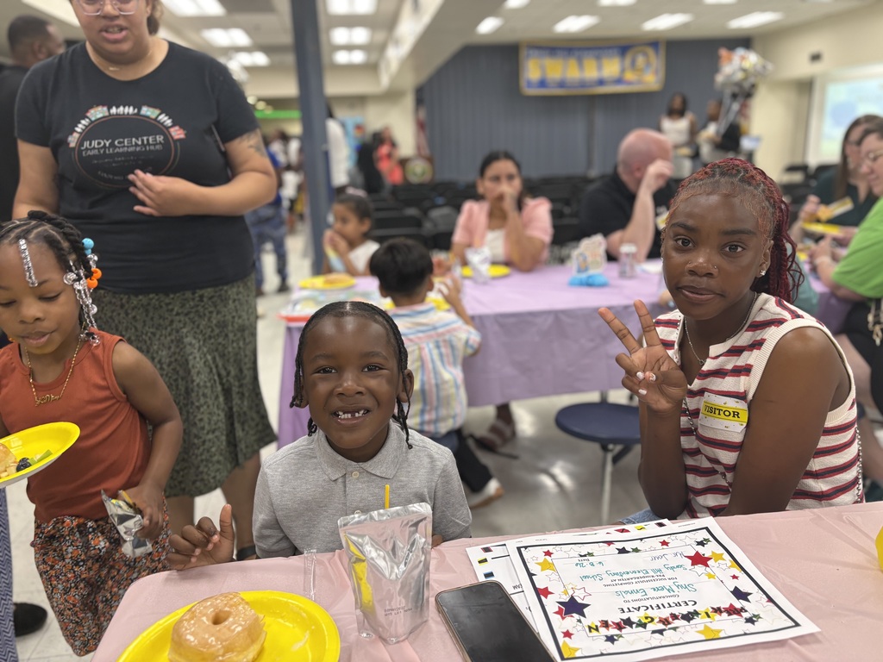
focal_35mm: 26
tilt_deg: -14.7
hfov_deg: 67.3
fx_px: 663
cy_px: 331
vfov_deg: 53.1
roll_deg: +1.9
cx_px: 442
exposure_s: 1/60
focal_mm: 5.96
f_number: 1.6
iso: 160
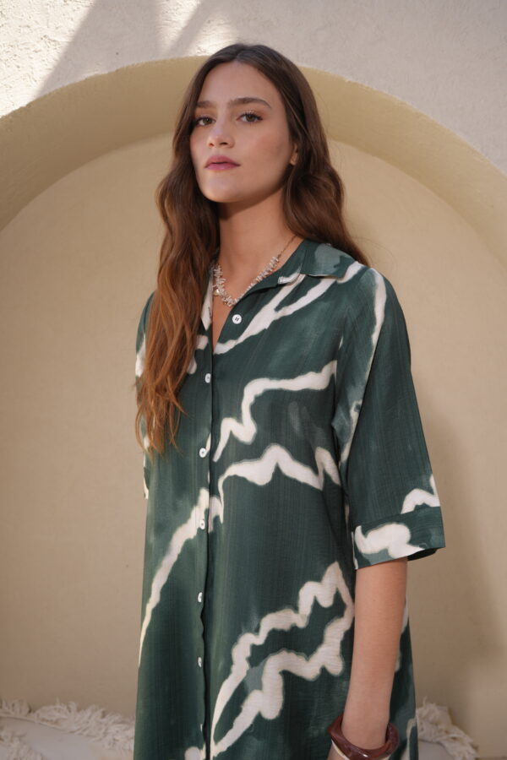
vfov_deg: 39.6
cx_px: 254
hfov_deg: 27.0
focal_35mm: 50
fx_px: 1056
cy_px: 380
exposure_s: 1/125
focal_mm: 50
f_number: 7.1
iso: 160
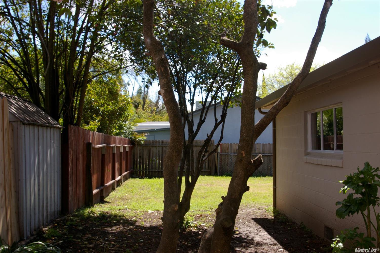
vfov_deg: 28.9
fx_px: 490
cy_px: 126
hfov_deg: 42.4
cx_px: 190
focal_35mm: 46
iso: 200
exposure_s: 1/125
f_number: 11
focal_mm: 31
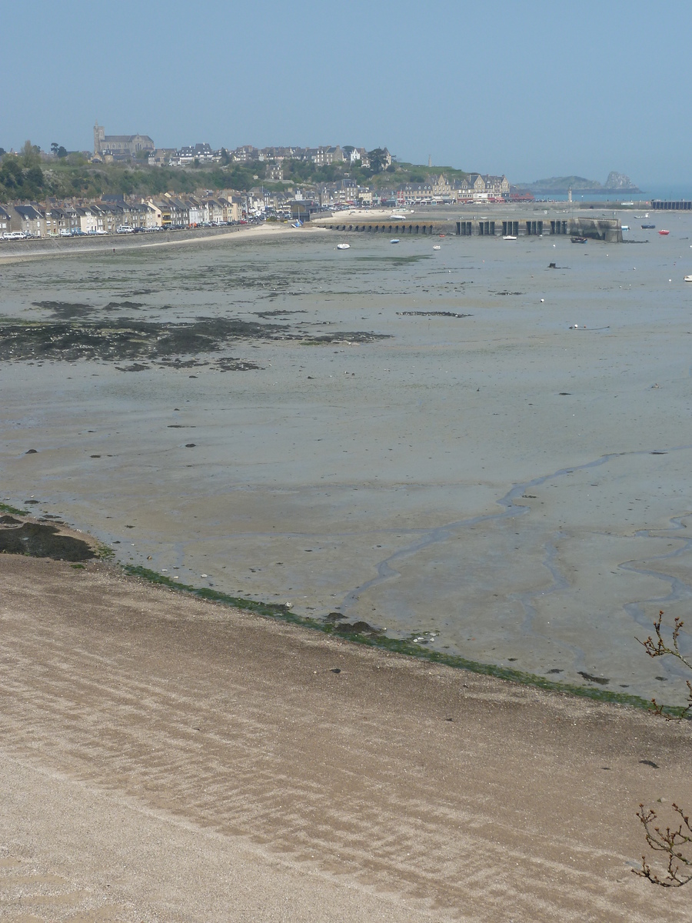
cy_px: 462
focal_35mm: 55
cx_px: 346
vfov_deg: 34.9
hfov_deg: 26.6
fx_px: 1466
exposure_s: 1/500
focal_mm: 9.1
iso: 80
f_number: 5
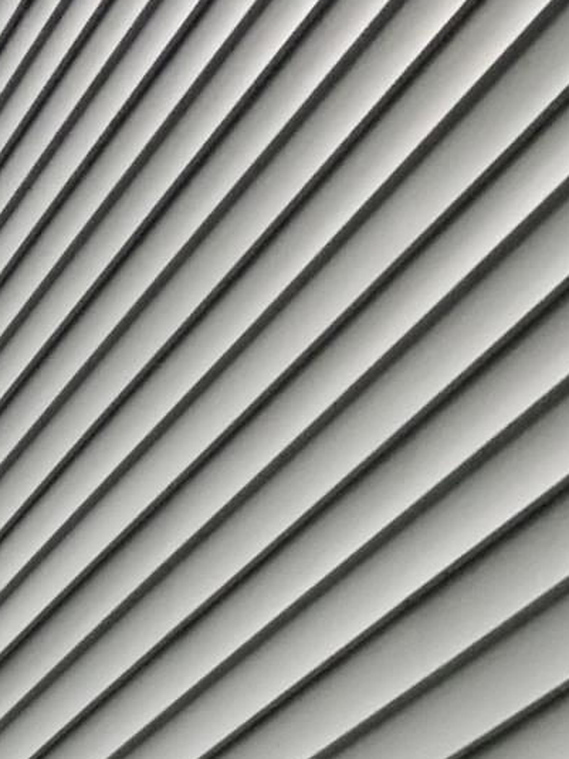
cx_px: -629
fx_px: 2741
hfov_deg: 10.7
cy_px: 1505
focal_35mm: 125
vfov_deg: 13.5
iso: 25
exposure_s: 1/122
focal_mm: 3
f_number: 1.8
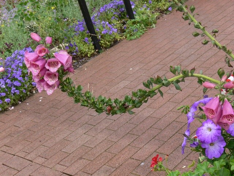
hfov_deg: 29.4
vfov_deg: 22.3
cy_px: 88
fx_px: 446
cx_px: 117
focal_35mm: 66
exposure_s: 1/125
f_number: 5.6
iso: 80
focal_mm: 14
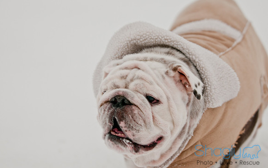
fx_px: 898
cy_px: 85
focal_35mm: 123
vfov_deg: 10.7
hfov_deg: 17.0
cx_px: 134
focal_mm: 80
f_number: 2.8
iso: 200
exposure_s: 1/250
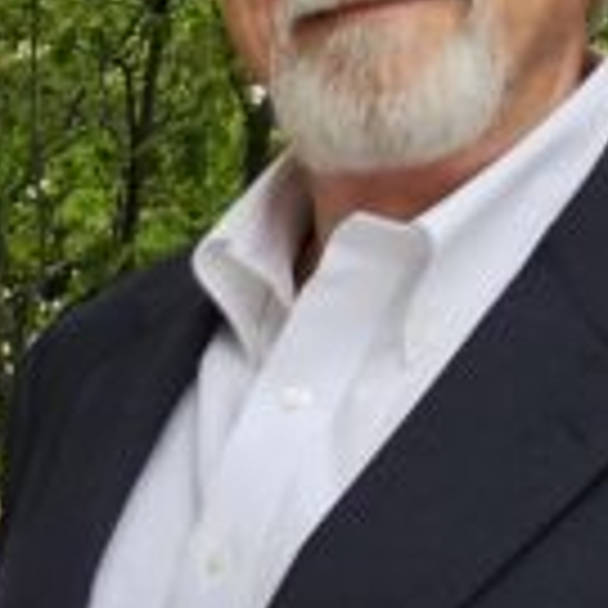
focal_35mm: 154
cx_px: -1216
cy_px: 991
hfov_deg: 9.1
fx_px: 3060
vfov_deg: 10.8
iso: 80
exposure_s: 1/180
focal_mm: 5.4
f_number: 1.8
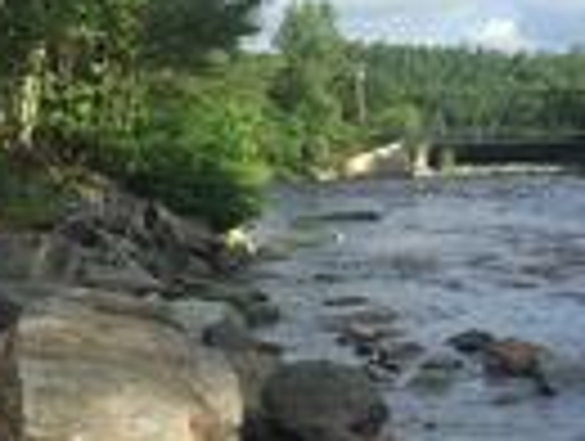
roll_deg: +0.3
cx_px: 416
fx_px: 1287
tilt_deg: +4.5
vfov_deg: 19.1
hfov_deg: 25.4
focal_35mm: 76
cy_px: 54
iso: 32
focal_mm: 4.15
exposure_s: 1/1412
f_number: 2.2
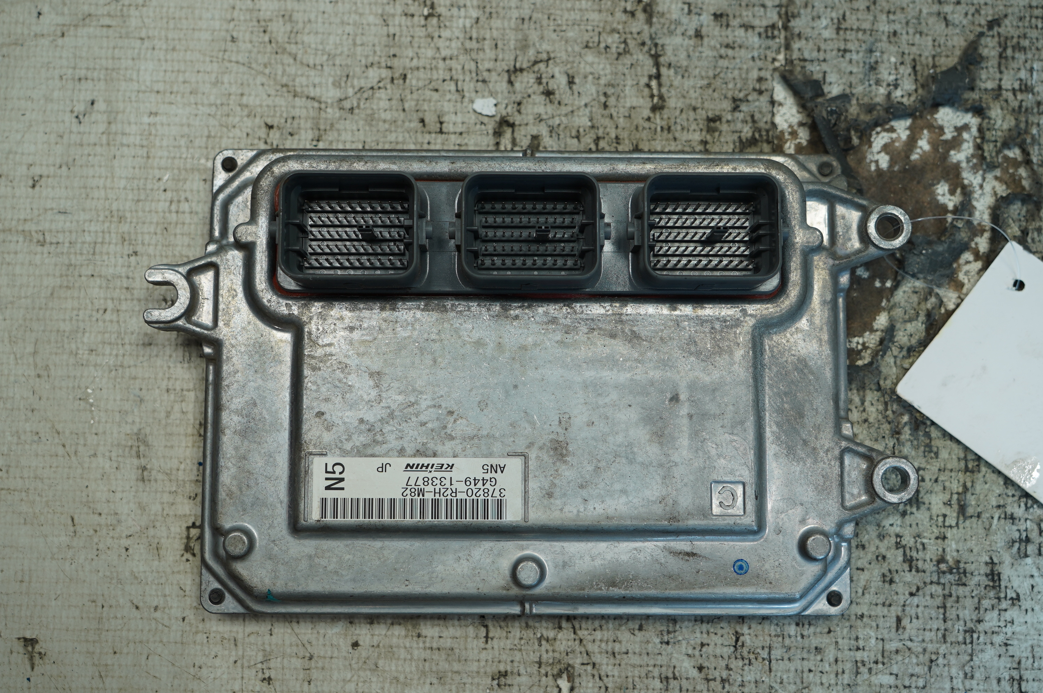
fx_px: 1216
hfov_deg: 46.4
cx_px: 522
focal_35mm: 42
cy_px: 346
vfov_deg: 31.8
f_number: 4
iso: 125
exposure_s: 1/60
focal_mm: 28
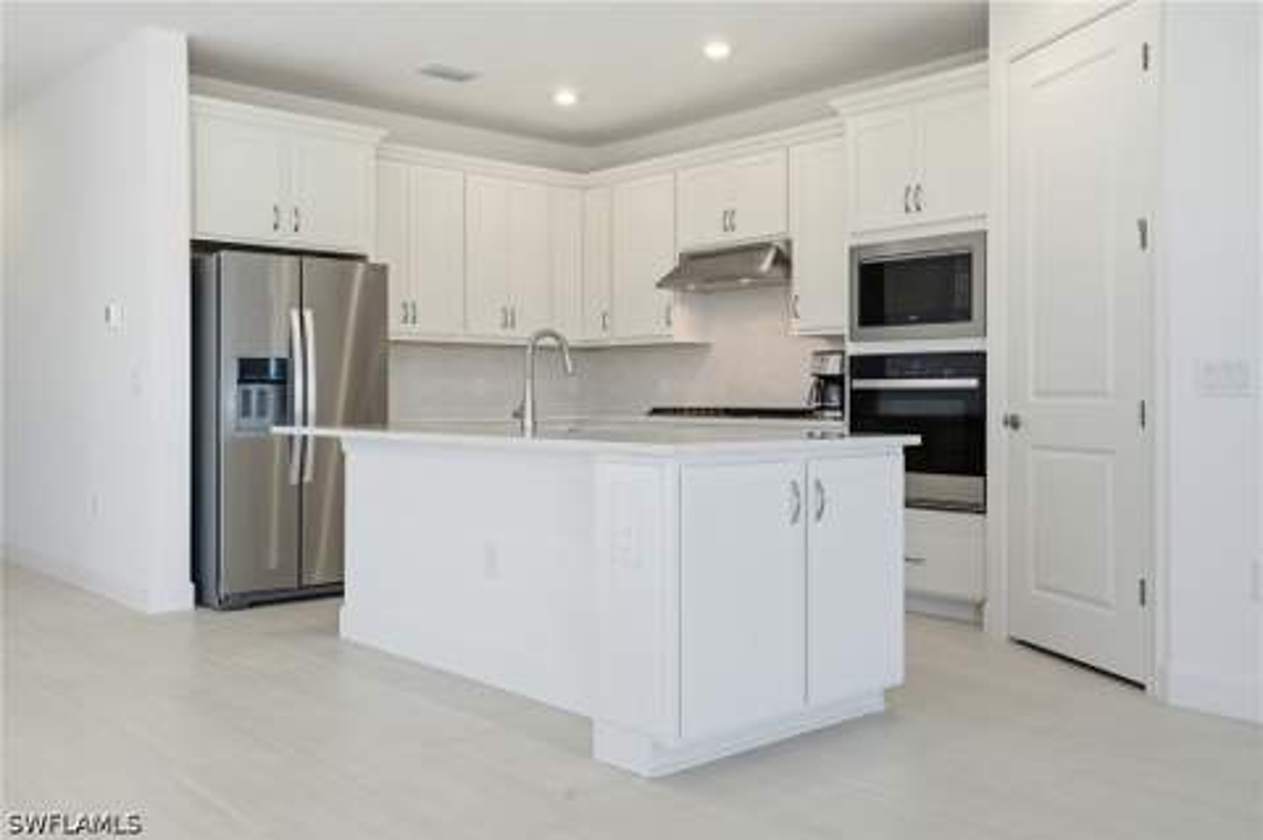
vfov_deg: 38.8
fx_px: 1192
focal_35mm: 34
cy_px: 420
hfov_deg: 55.8
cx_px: 632
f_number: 9
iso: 400
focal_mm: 34
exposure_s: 1/160
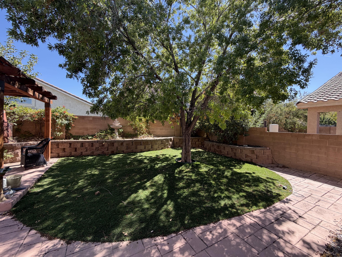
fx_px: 138
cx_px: 171
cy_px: 128
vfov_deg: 85.7
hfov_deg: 102.1
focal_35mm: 14
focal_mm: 2.22
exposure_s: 1/297
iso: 50
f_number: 2.2
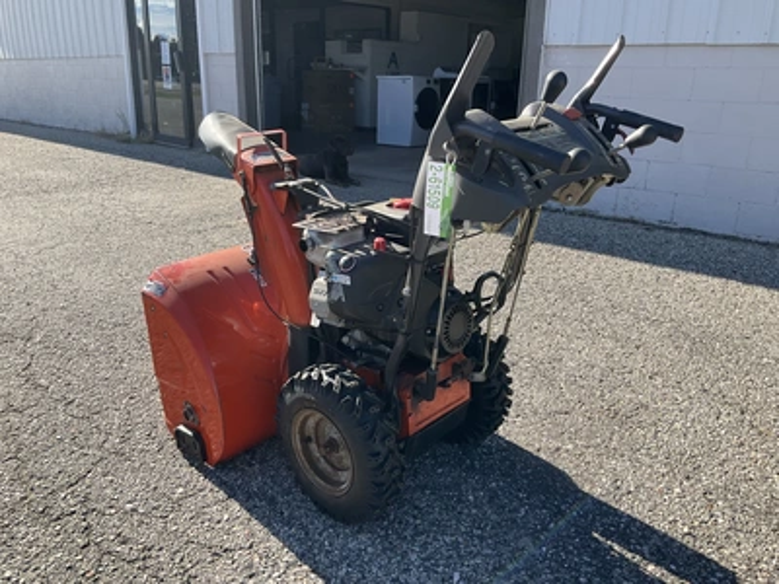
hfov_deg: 61.7
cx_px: 390
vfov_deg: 48.2
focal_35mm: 29
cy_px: 292
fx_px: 653
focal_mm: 3
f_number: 1.8
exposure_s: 1/781
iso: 25
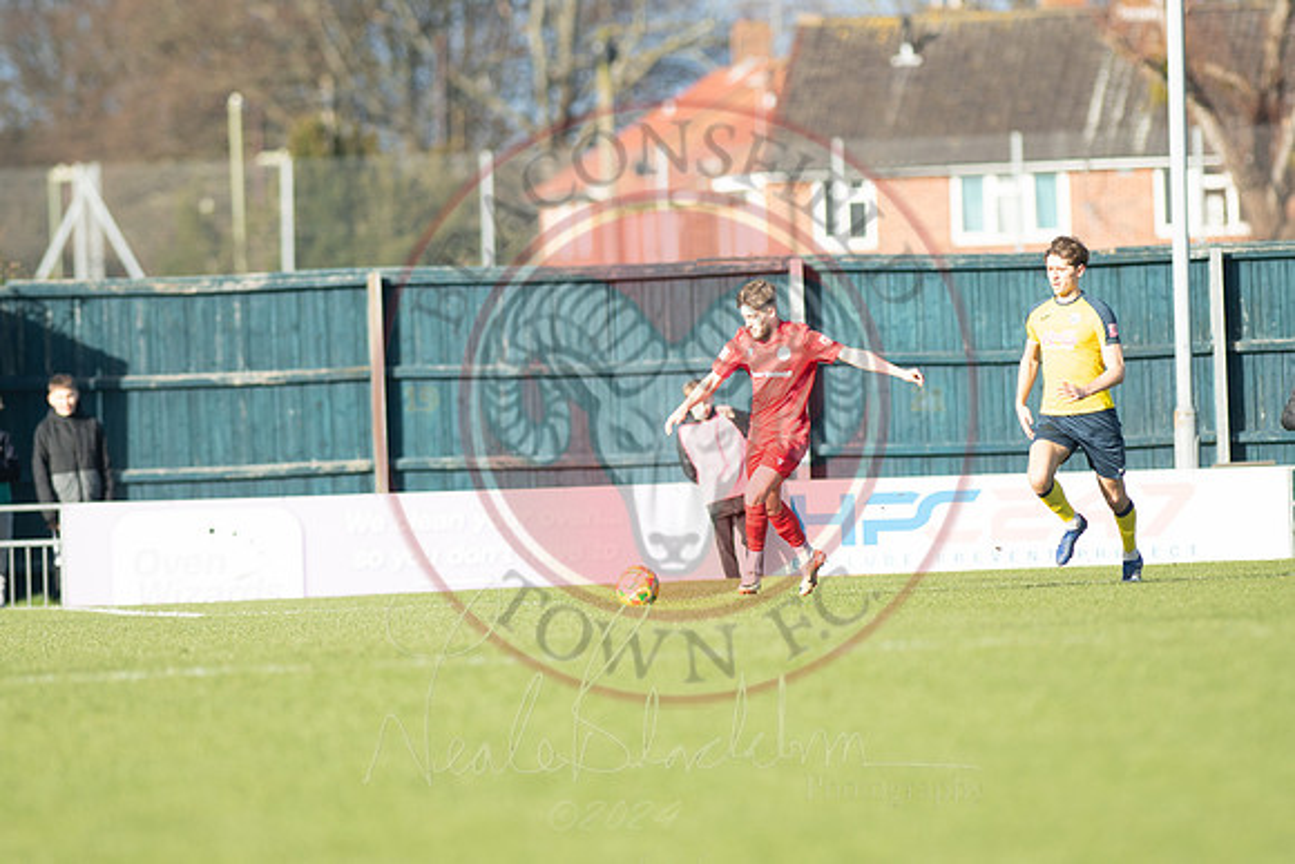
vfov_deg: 3.1
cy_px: 432
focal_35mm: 450
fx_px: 16191
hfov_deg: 4.6
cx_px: 648
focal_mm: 300
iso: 250
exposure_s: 1/1600
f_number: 4.5
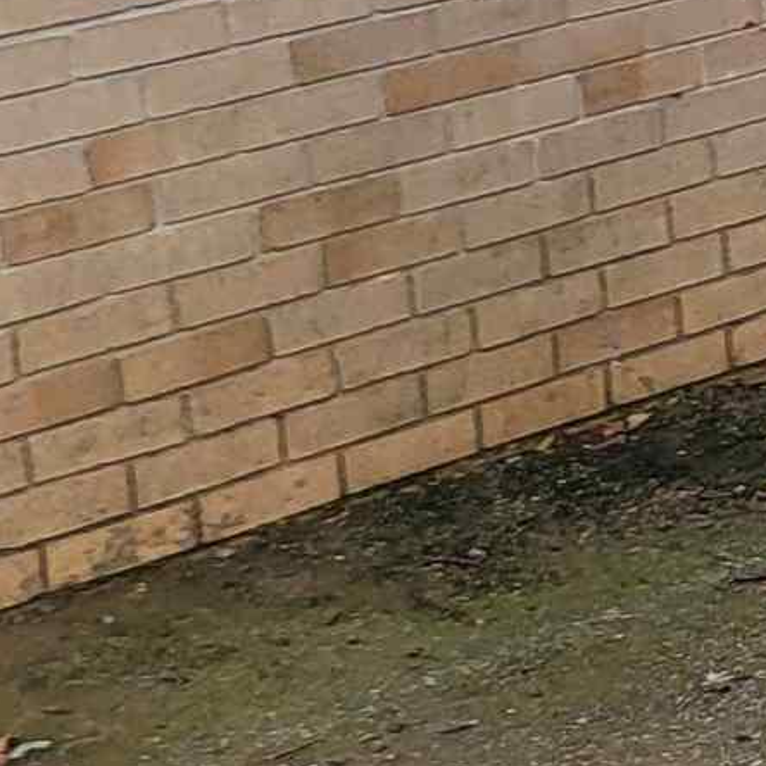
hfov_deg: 9.8
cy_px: -164
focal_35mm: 159
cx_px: 1780
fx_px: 3981
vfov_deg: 10.8
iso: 40
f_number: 1.8
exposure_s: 1/294
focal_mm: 5.4
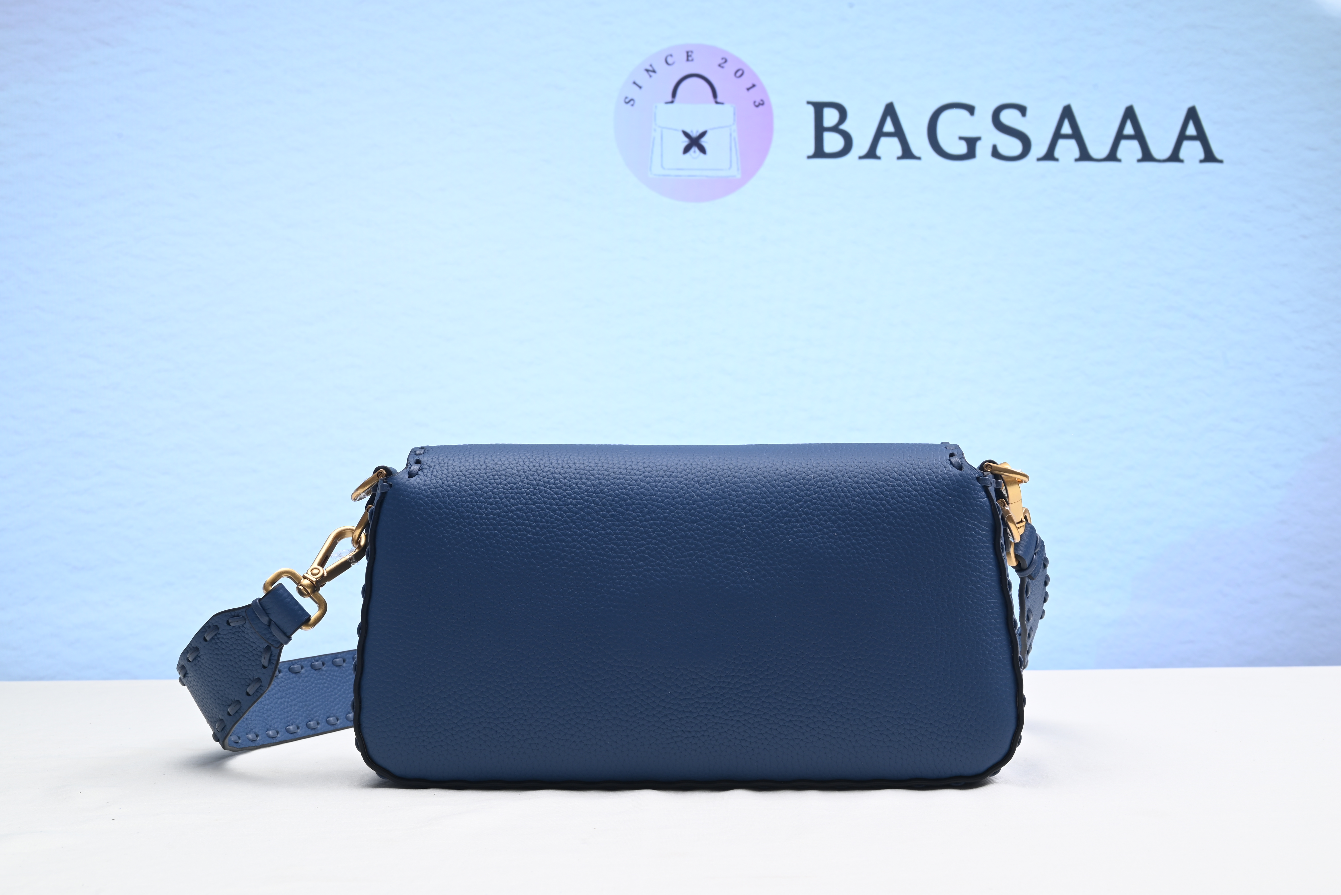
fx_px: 1453
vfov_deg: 34.2
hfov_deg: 49.5
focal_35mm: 39
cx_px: 670
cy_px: 448
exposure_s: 1/2
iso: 100
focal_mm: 39
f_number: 16
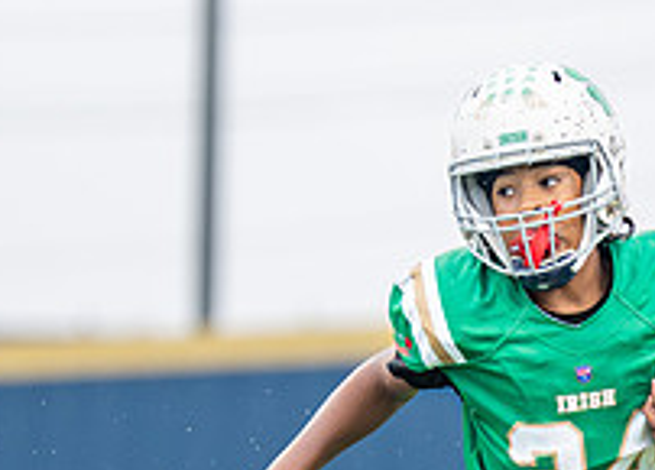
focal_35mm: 877
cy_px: 529
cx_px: 739
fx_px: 16342
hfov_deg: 2.3
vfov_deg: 1.6
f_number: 2.8
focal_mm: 200
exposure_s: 1/1000
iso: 500
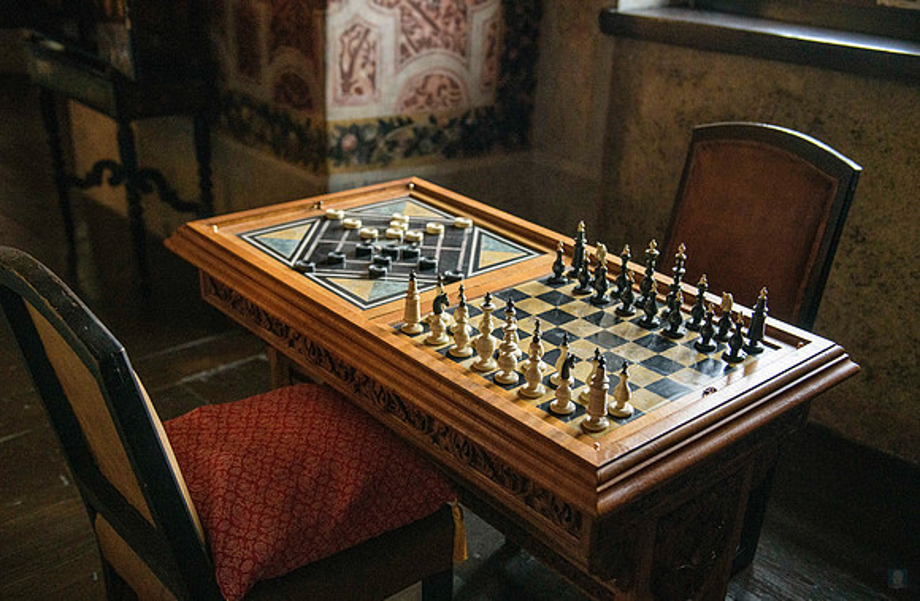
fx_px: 957
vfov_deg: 34.8
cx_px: 492
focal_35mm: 38
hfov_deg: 51.3
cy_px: 328
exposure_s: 1/80
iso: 2500
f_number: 3.5
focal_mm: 35
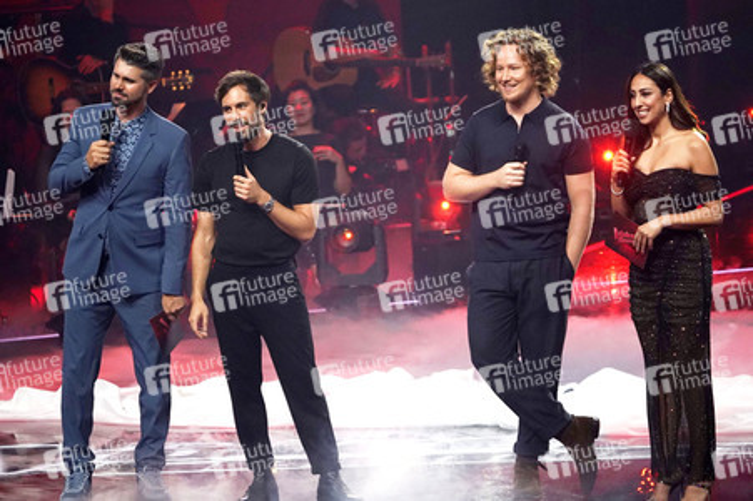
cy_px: 250
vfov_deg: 5.5
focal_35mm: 250
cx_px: 376
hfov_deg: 8.2
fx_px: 5225
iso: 3200
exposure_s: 1/160
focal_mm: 250
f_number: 5.6
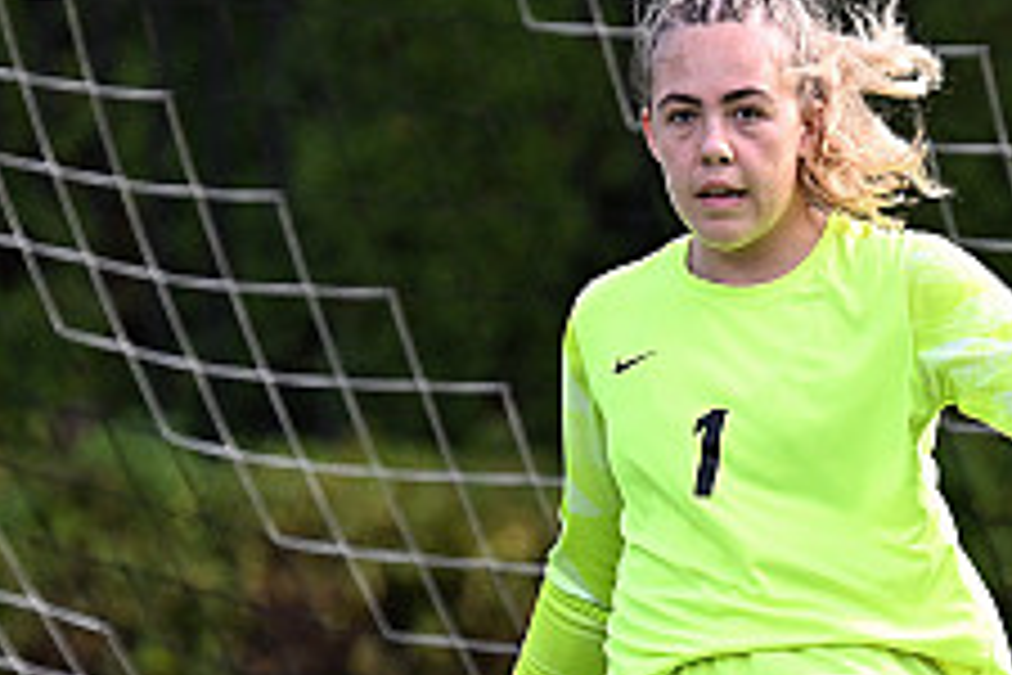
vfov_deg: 0.9
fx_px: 42529
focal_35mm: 1513
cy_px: 587
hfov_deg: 1.4
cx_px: 864
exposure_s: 1/1600
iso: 1000
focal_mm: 340
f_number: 5.6
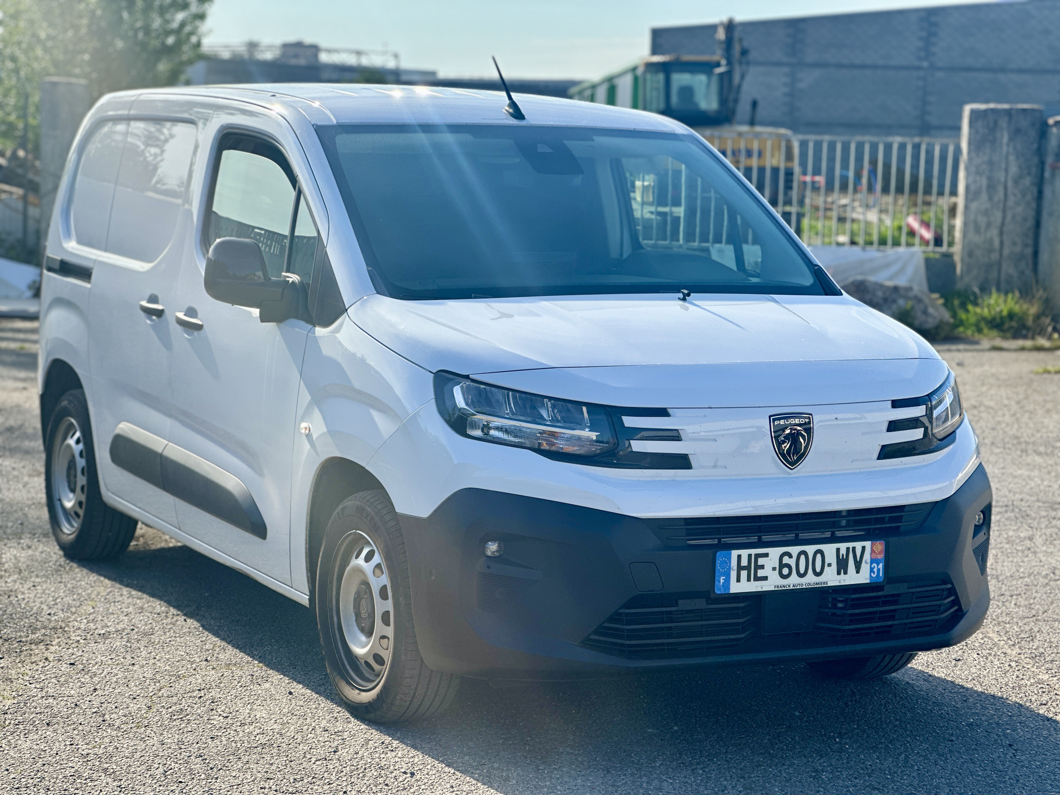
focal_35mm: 77
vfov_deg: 19.1
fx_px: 2358
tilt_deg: -6.5
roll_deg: -2.1
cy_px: 398
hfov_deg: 25.3
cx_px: 530
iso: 32
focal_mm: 9
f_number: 2.8
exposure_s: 1/573
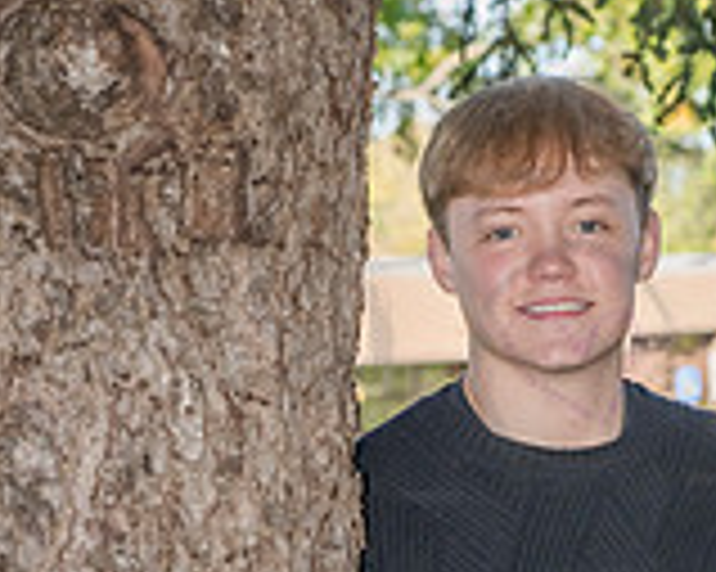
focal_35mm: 266
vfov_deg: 5.8
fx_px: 5633
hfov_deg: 7.3
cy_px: 766
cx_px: 590
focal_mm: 100
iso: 800
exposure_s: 1/250
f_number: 10
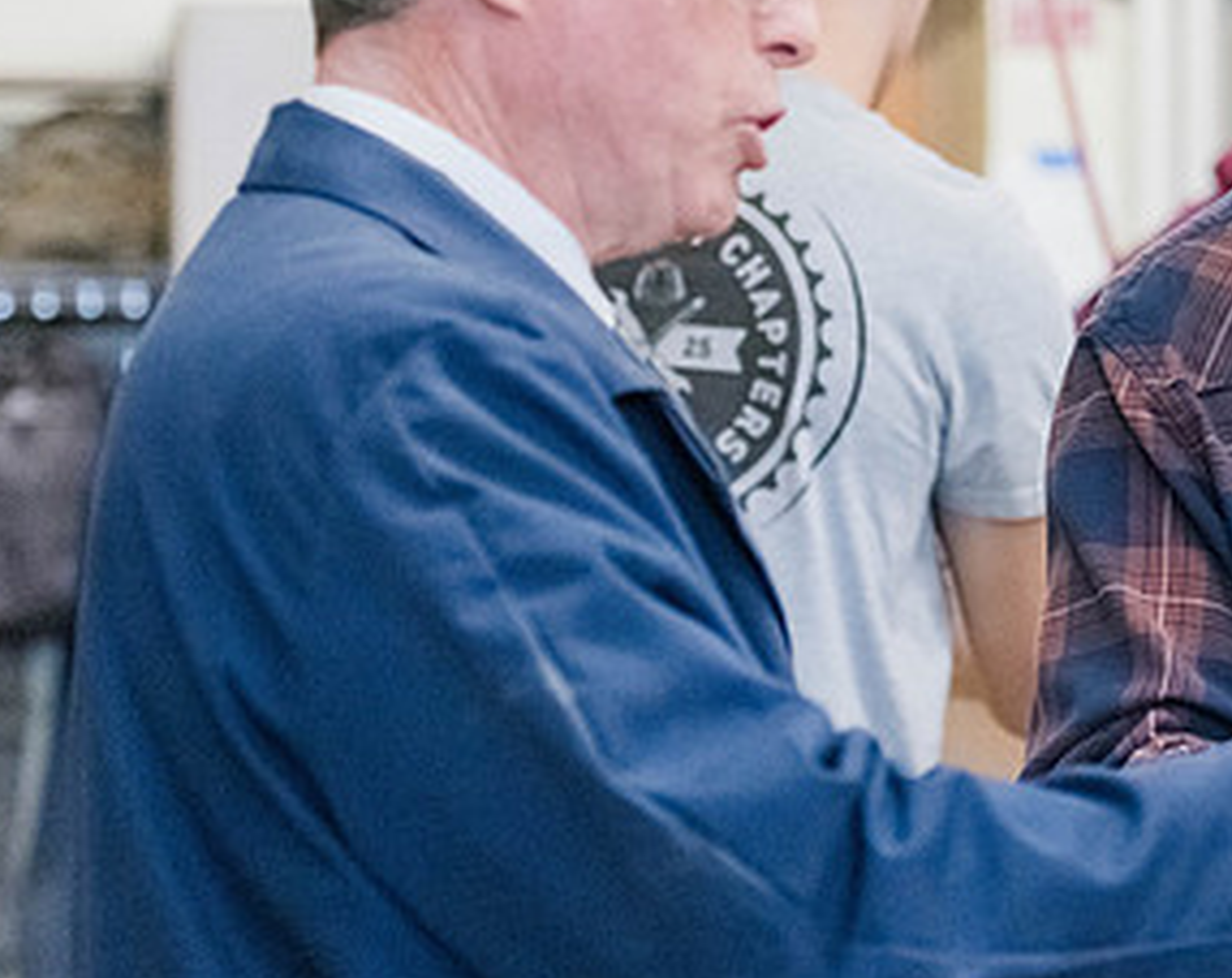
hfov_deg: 11.8
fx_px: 5925
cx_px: 1170
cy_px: 166
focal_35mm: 163
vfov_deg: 9.4
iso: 6400
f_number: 2.8
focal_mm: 70
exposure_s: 1/1600
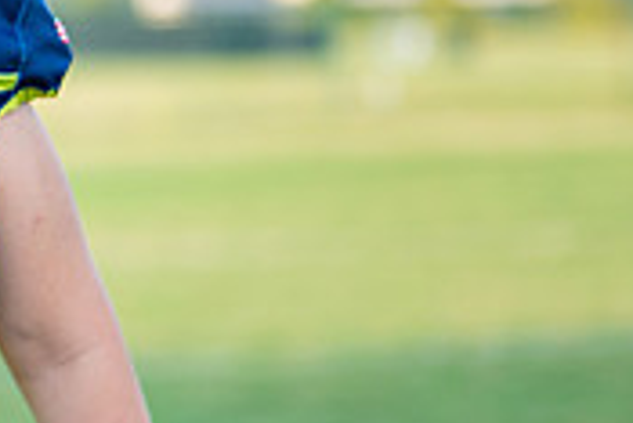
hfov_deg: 9.3
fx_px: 3836
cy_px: 72
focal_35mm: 218
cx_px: -209
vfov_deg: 6.3
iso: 100
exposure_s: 1/2000
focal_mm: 50
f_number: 1.2
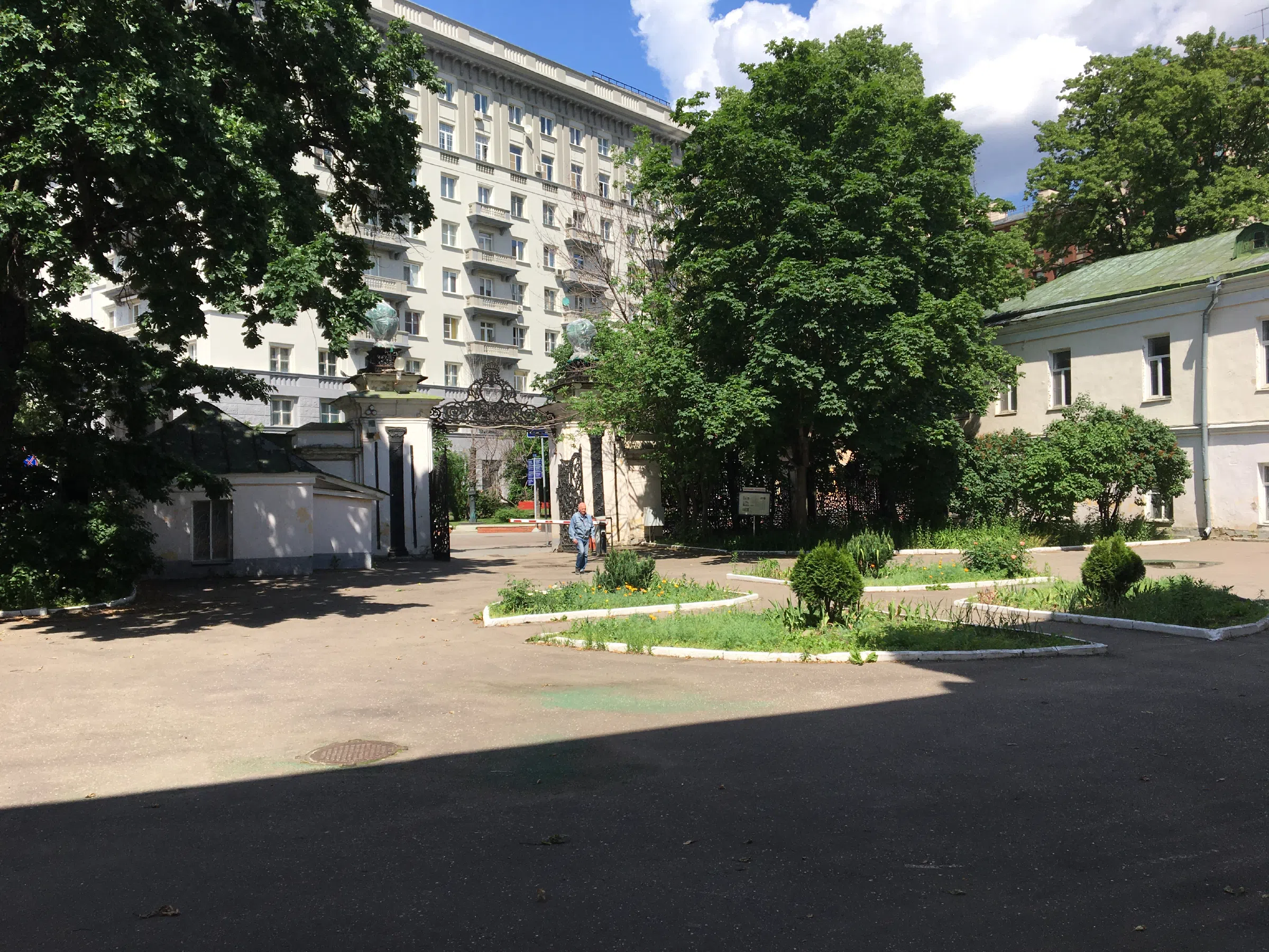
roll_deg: +0.5
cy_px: 476
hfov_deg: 61.7
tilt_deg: +1.8
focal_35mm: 29
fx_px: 1063
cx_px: 634
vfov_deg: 48.2
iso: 25
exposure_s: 1/1508
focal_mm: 4.15
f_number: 2.2
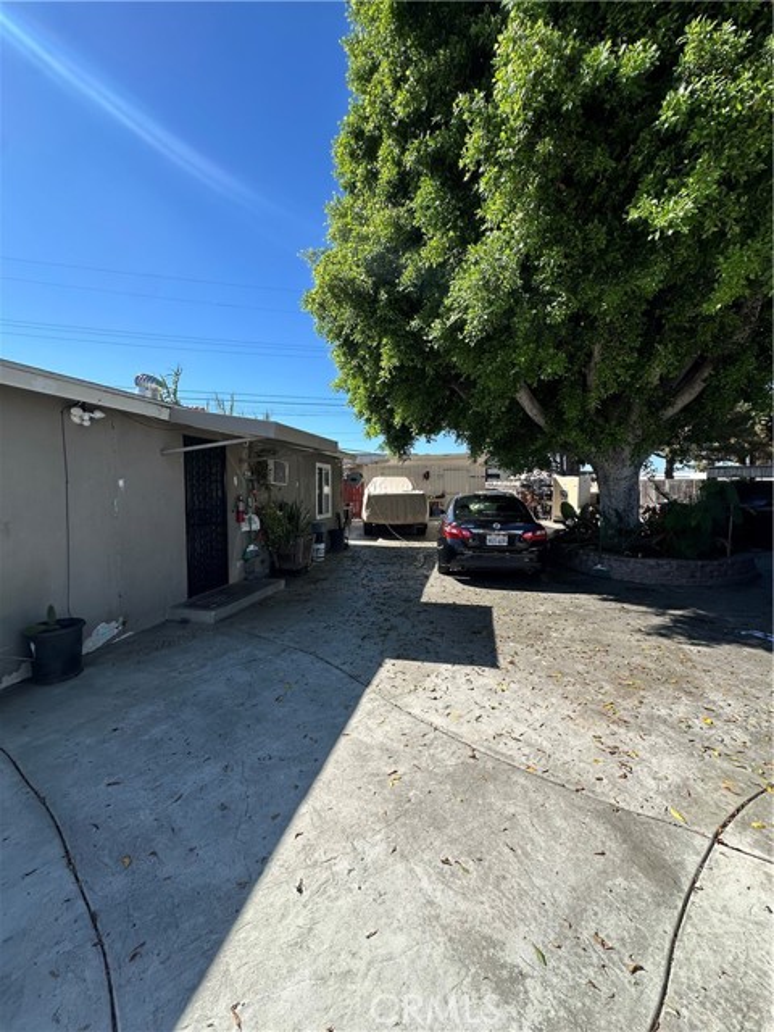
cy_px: 516
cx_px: 387
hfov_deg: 85.7
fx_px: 417
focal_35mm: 14
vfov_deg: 102.1
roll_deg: +0.8
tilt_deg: -3.6
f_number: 2.2
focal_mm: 2.22
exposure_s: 1/1103
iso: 50
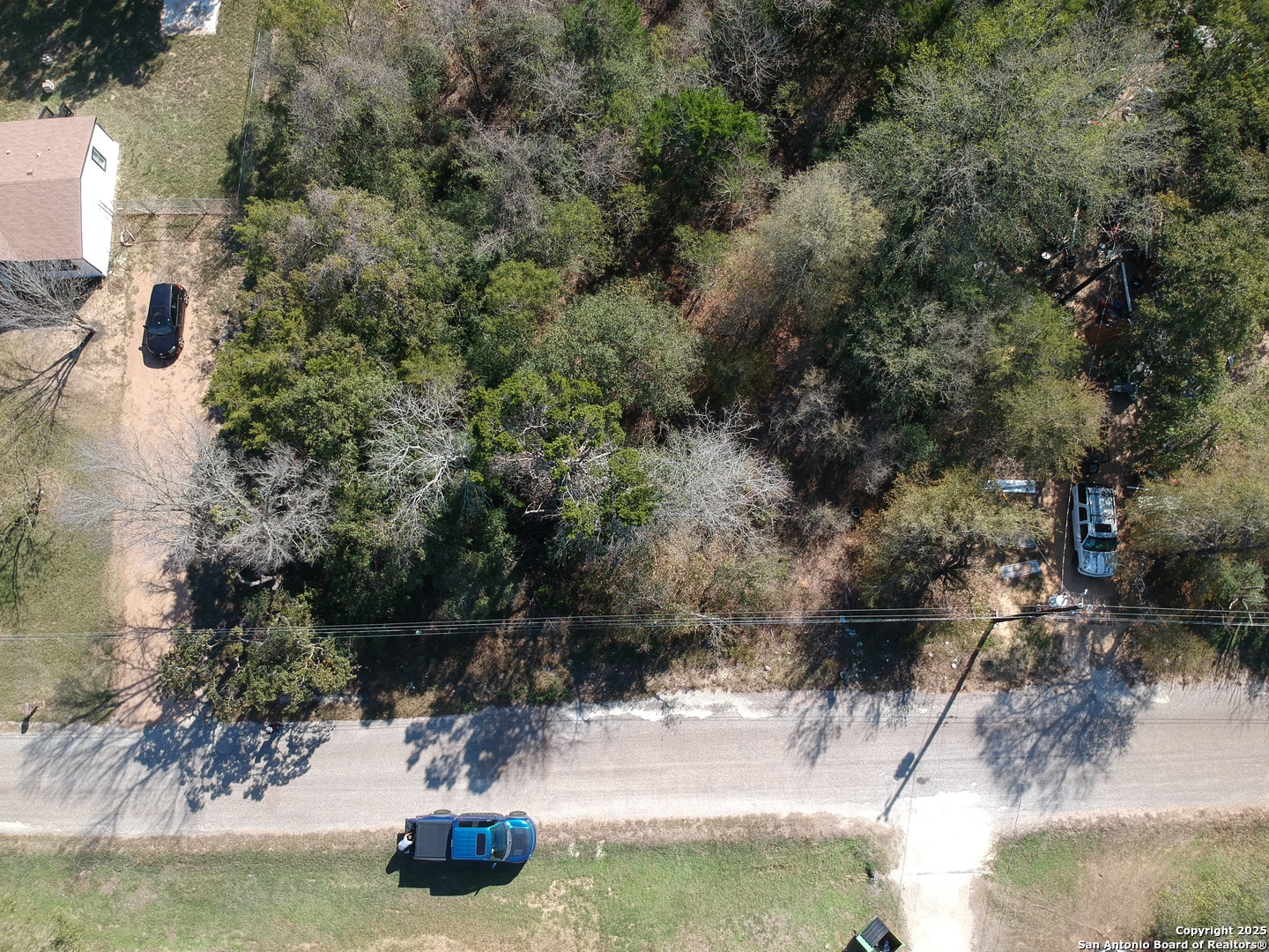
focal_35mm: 25
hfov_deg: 69.4
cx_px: 634
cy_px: 476
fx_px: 916
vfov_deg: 54.9
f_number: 2.6
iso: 100
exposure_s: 1/500
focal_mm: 4.49
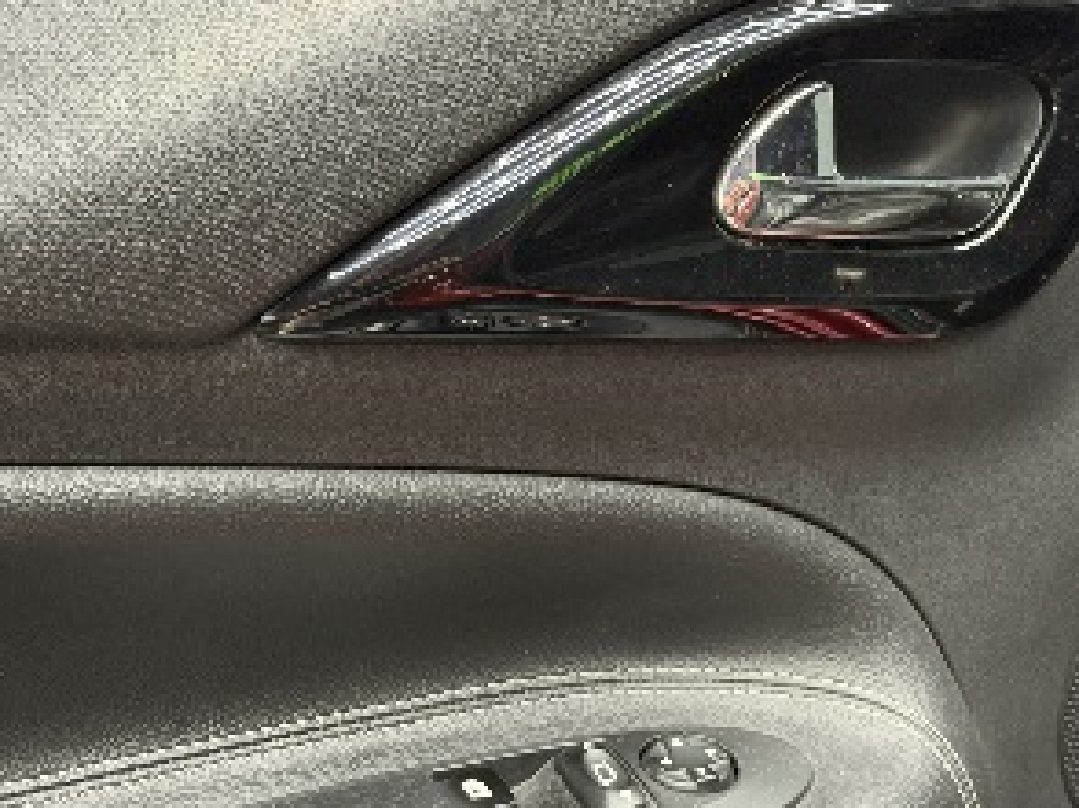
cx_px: 650
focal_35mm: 68
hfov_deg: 28.5
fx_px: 2118
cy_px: 437
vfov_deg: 21.6
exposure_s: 1/25
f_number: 1.78
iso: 400
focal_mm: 6.76
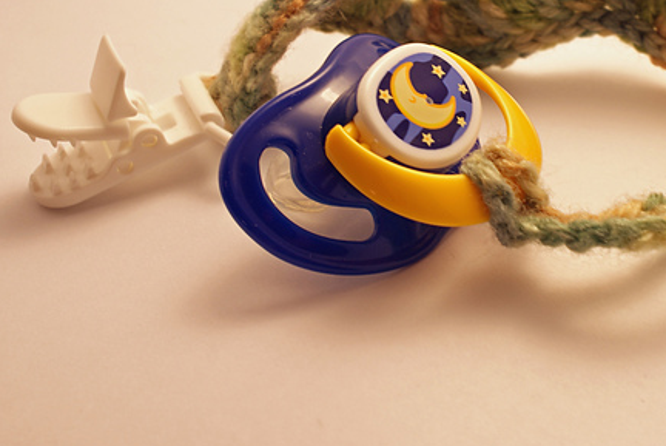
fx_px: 1440
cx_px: 467
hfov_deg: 25.8
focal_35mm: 78
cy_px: 144
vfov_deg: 17.5
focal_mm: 35
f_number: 9
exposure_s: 1/5
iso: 100
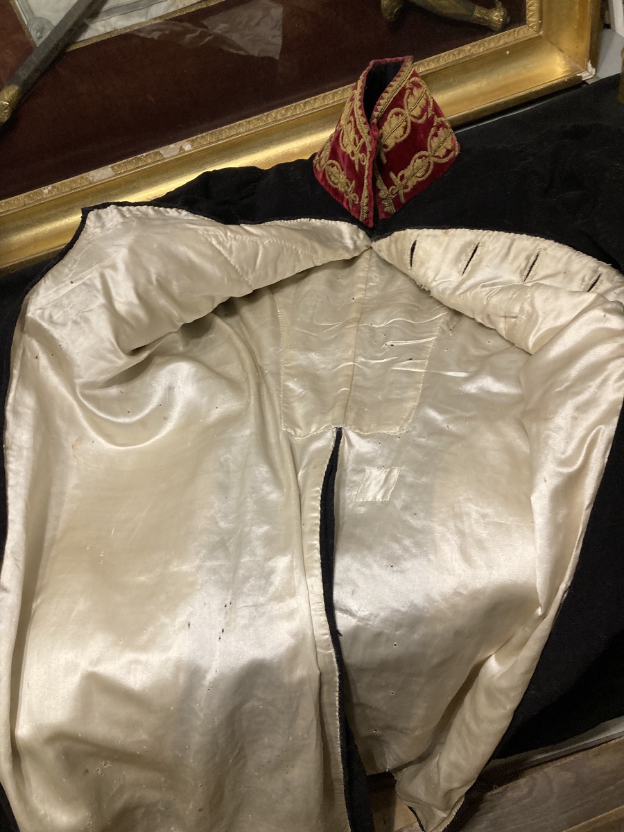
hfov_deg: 49.7
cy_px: 416
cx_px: 312
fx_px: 673
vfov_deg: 63.4
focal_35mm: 28
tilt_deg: -48.9
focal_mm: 3.99
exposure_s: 1/50
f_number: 1.8
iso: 160
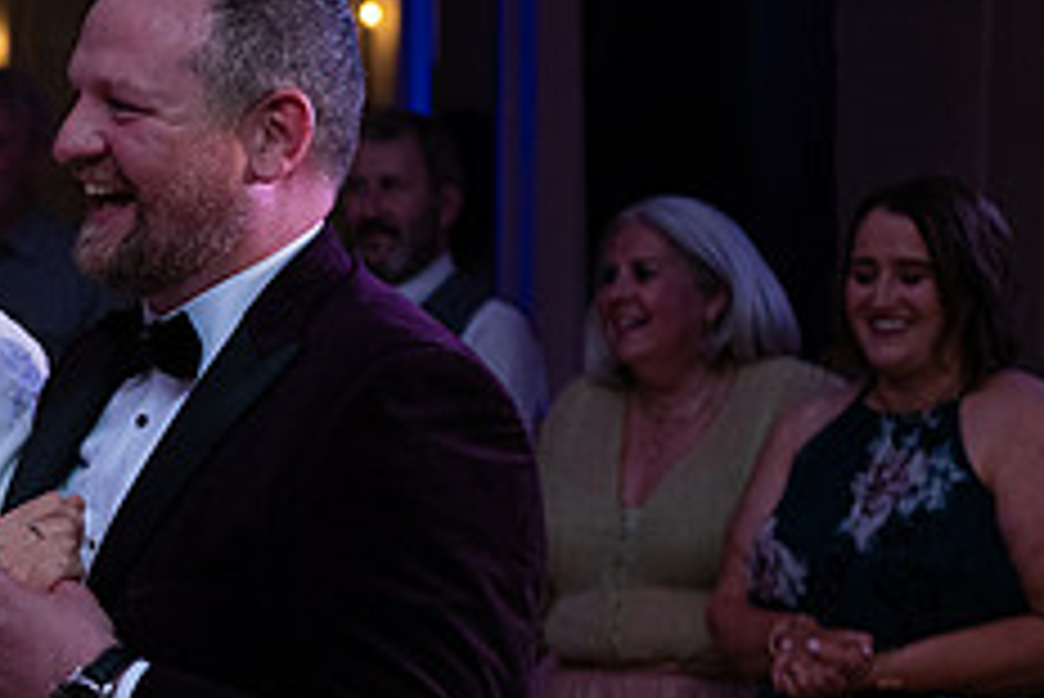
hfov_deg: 14.3
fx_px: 4062
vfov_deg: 9.8
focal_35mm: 140
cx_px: -126
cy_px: 579
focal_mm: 56
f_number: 3.5
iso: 640
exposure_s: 1/160
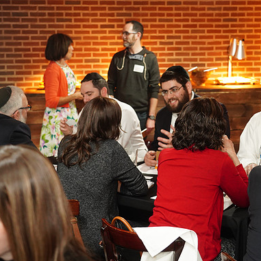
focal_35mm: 57
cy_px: 130
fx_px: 486
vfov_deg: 30.0
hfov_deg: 30.0
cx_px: 142
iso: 3200
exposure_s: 1/100
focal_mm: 44
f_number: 4
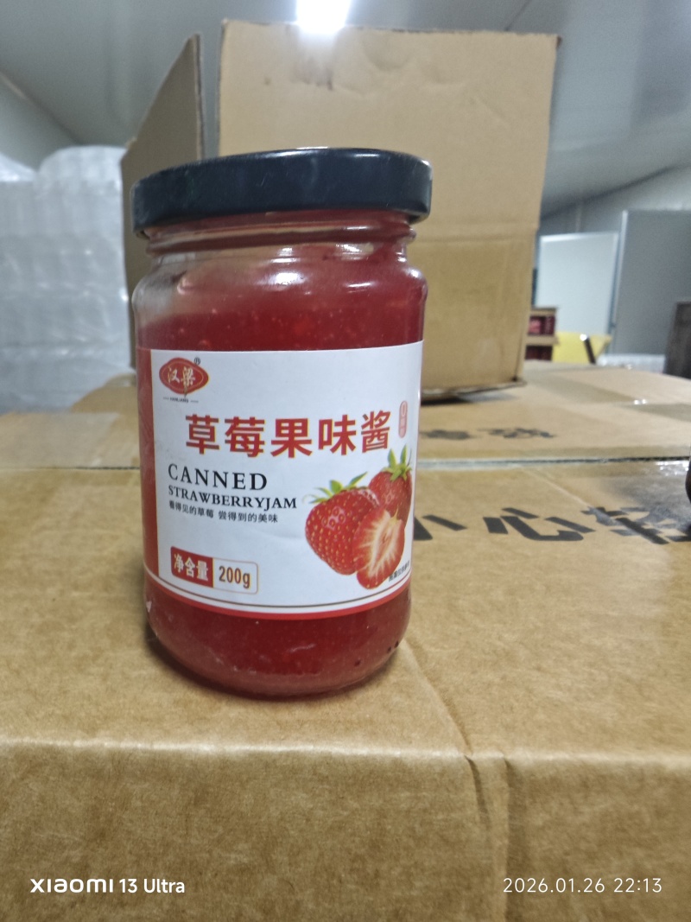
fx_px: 612
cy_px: 461
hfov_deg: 58.9
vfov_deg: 73.9
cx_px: 346
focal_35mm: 23
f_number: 1.8
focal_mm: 2.03
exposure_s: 1/29.4
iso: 400
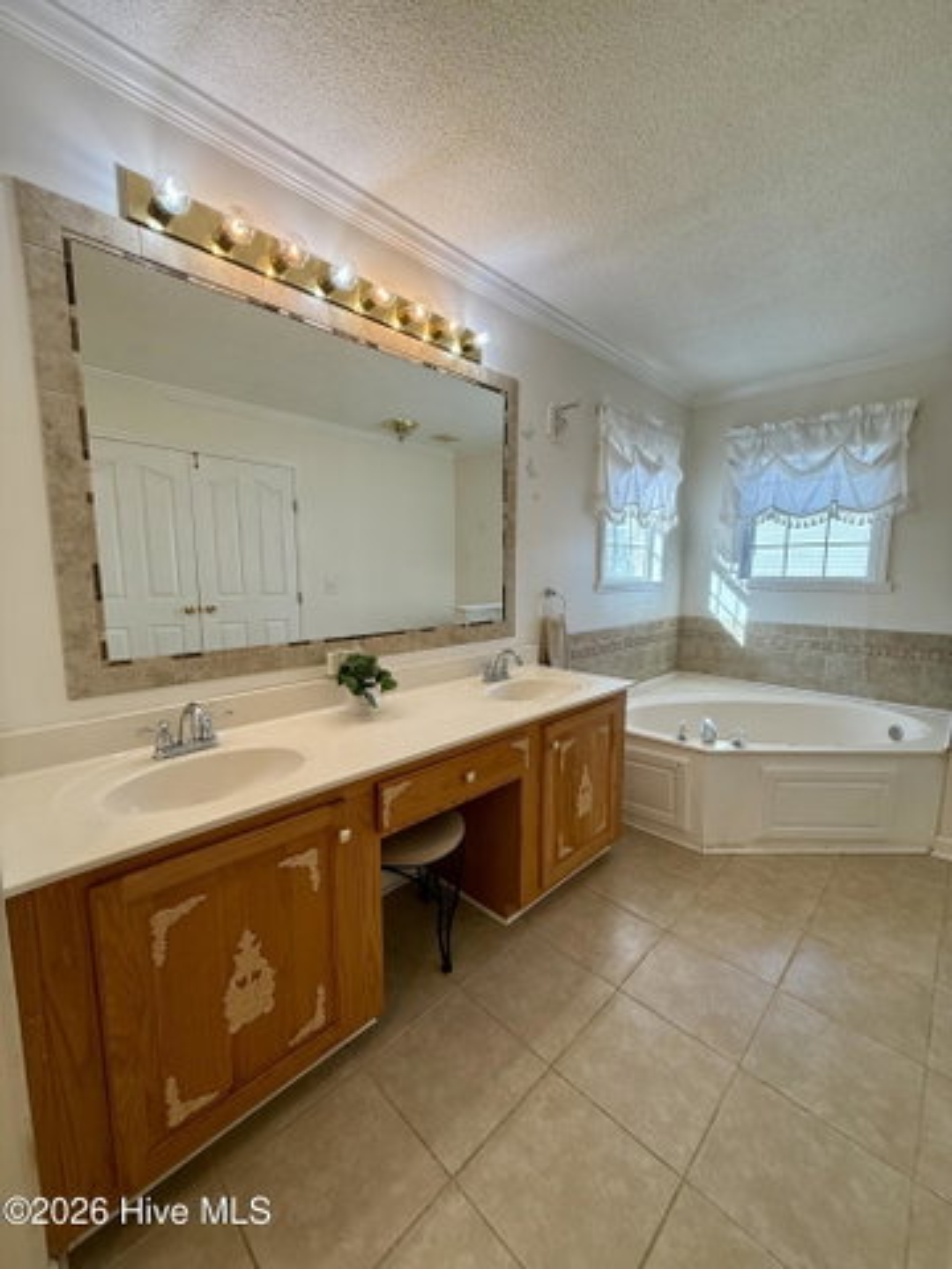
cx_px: 476
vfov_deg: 102.1
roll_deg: -0.7
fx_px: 513
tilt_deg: -6.4
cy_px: 634
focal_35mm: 14
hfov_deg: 85.7
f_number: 2.2
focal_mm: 2.22
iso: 80
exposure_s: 1/120
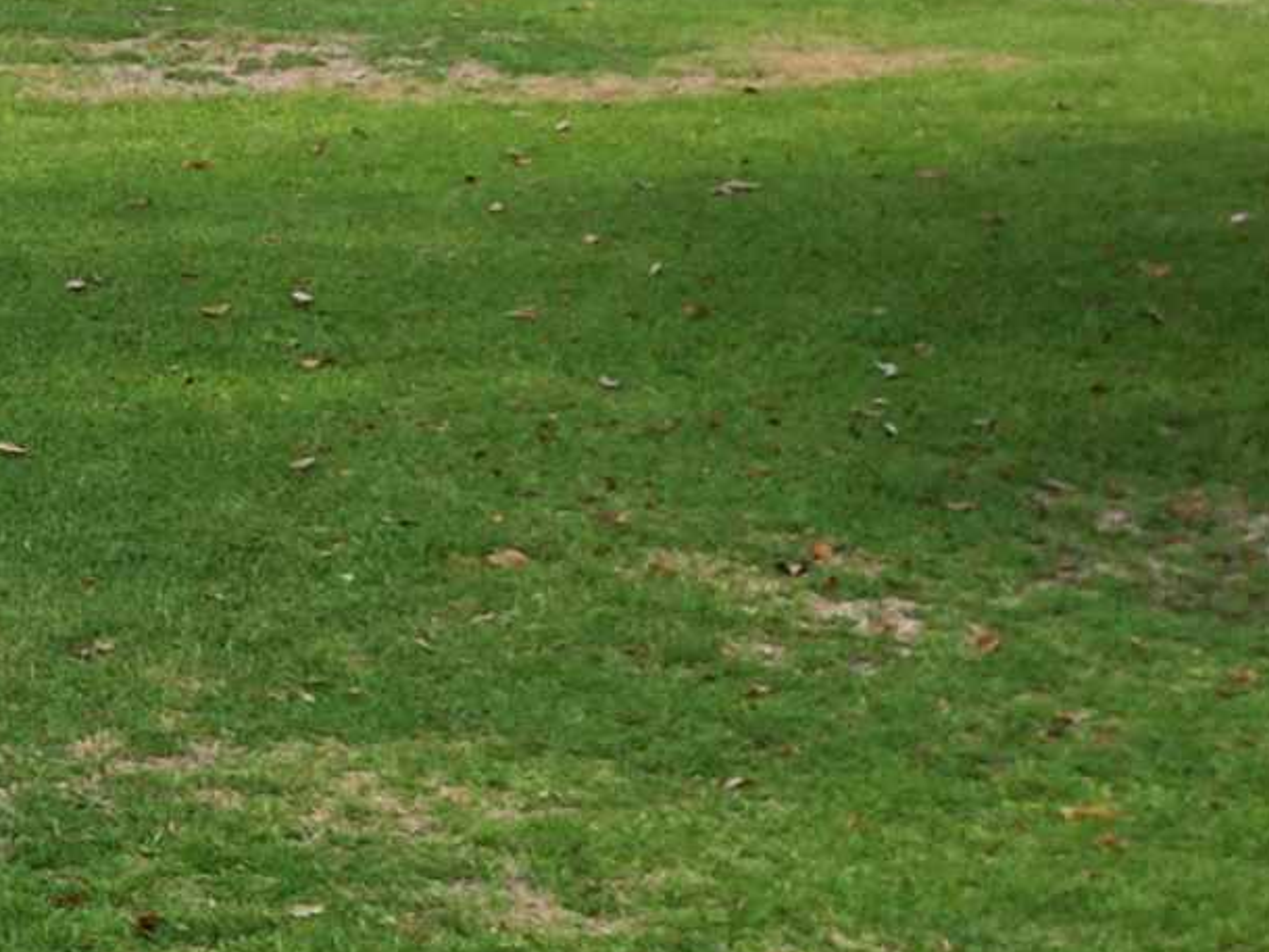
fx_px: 4437
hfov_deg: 15.9
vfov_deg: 12.2
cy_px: 277
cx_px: -19
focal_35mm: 121
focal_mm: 6.72
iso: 150
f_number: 1.7
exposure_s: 1/2500
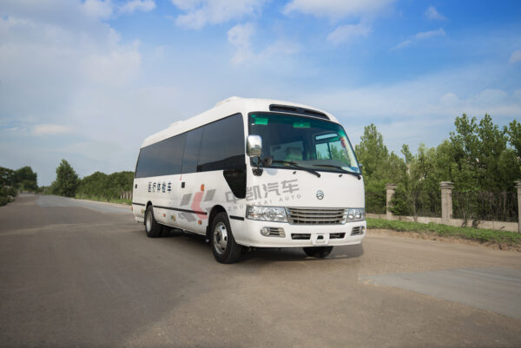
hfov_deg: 67.3
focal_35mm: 27
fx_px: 391
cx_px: 260
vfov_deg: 48.0
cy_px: 174
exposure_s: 1/320
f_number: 4
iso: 100
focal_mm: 27
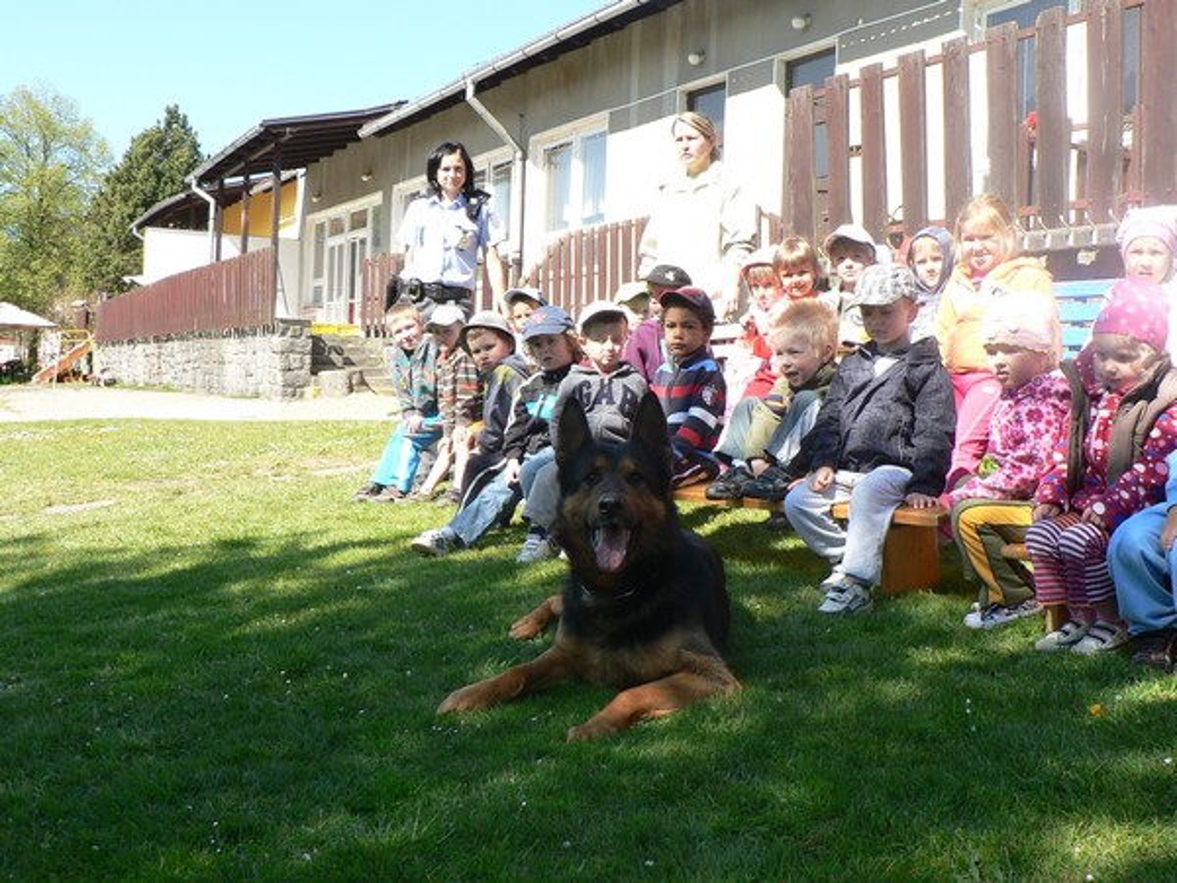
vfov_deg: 37.7
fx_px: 1292
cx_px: 588
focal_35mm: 38
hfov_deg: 49.0
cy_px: 442
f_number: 4
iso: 80
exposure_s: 1/160
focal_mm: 6.3
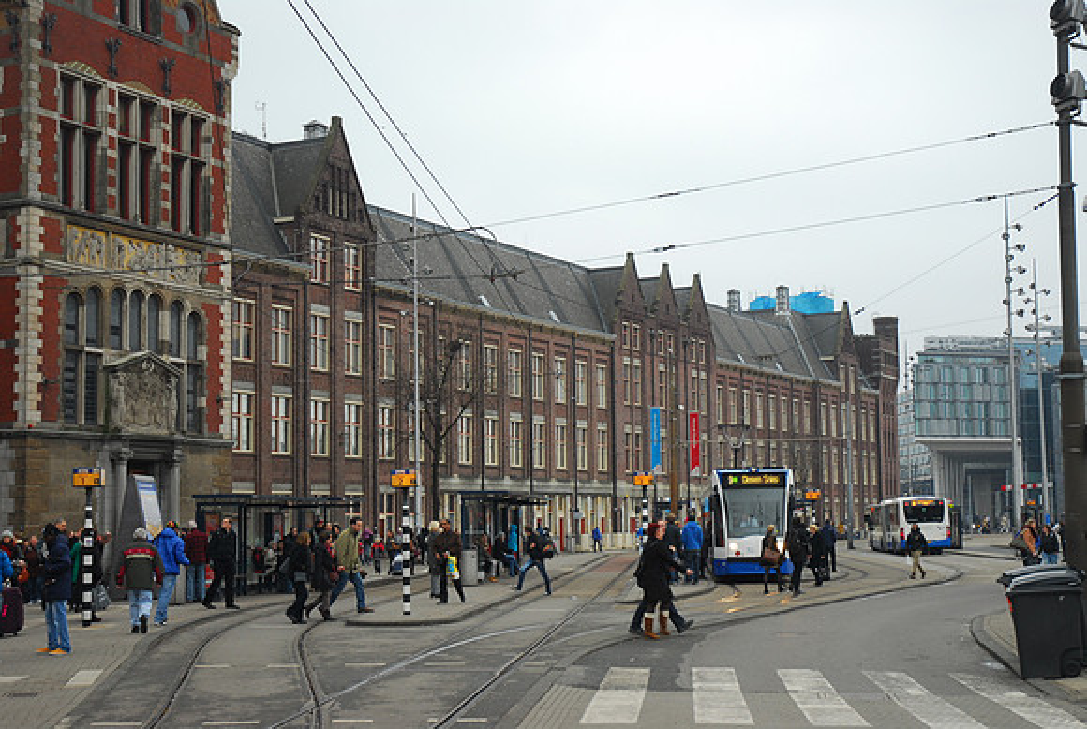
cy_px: 364
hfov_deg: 37.8
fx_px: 1588
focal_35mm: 52
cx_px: 544
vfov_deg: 25.9
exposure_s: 1/80
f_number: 4.2
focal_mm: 35
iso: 200
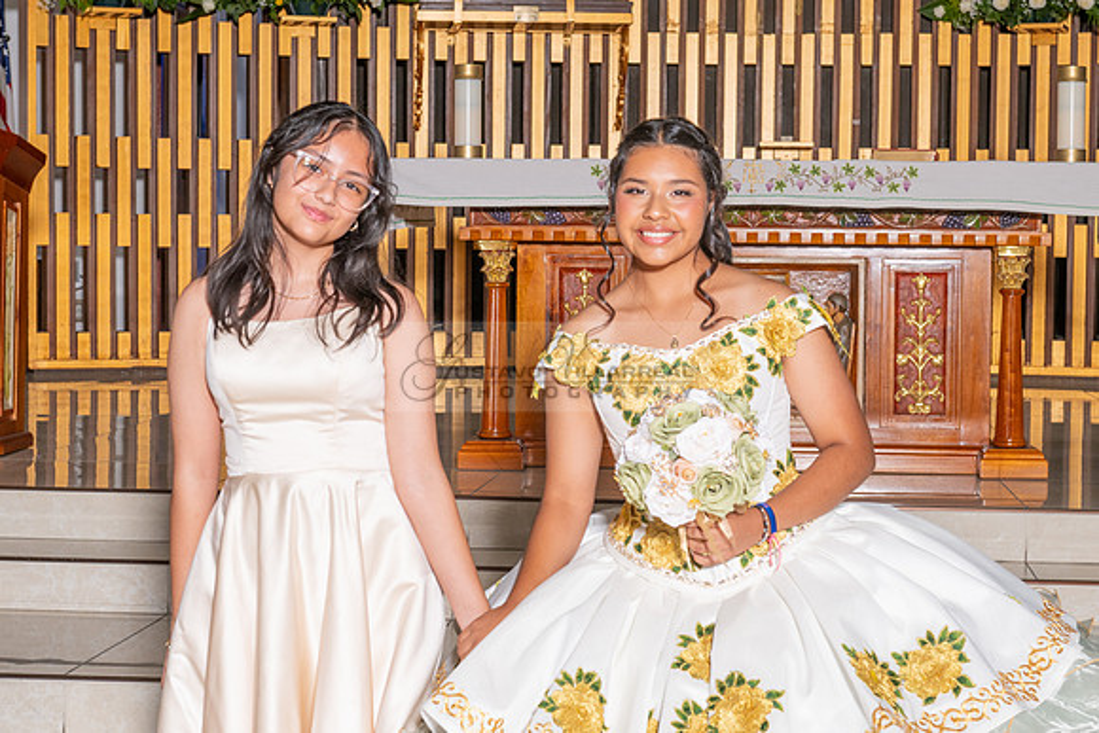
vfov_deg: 19.4
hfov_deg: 28.8
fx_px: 2142
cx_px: 609
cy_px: 319
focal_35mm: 70
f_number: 7.1
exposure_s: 1/160
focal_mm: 60
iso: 320
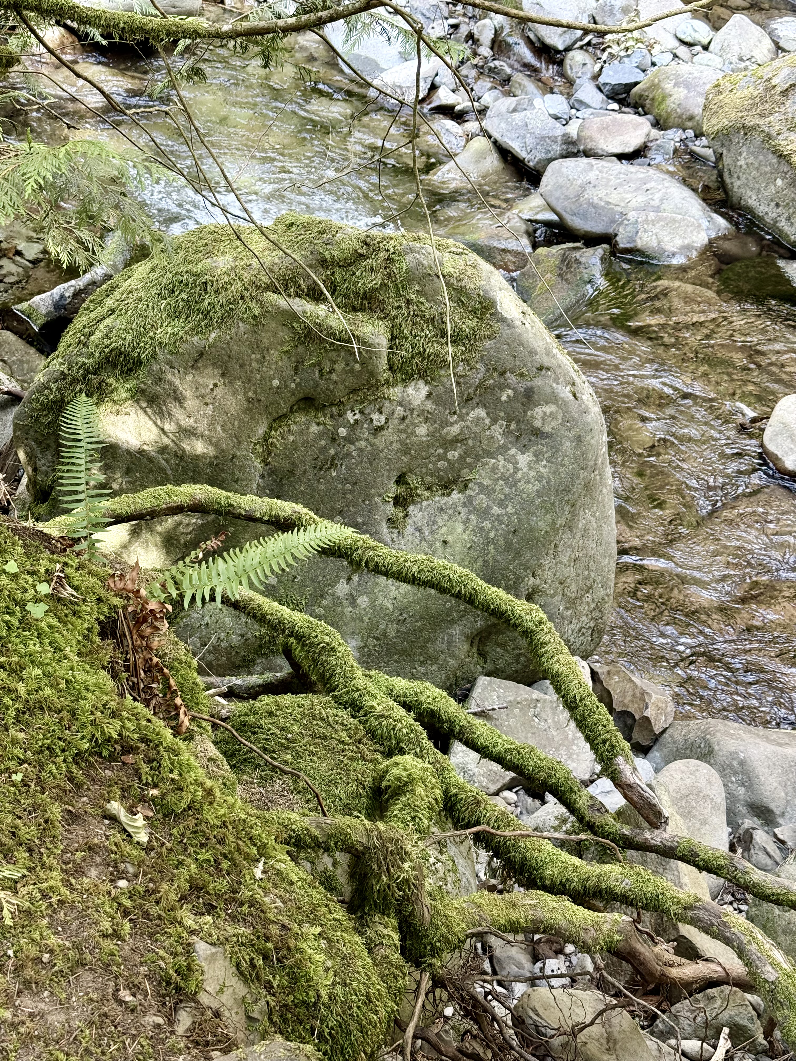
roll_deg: -6.0
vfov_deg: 39.7
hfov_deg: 30.3
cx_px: 398
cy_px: 530
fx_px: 1472
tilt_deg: -39.6
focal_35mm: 48
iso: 125
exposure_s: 1/95
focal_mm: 6.76
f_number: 1.78
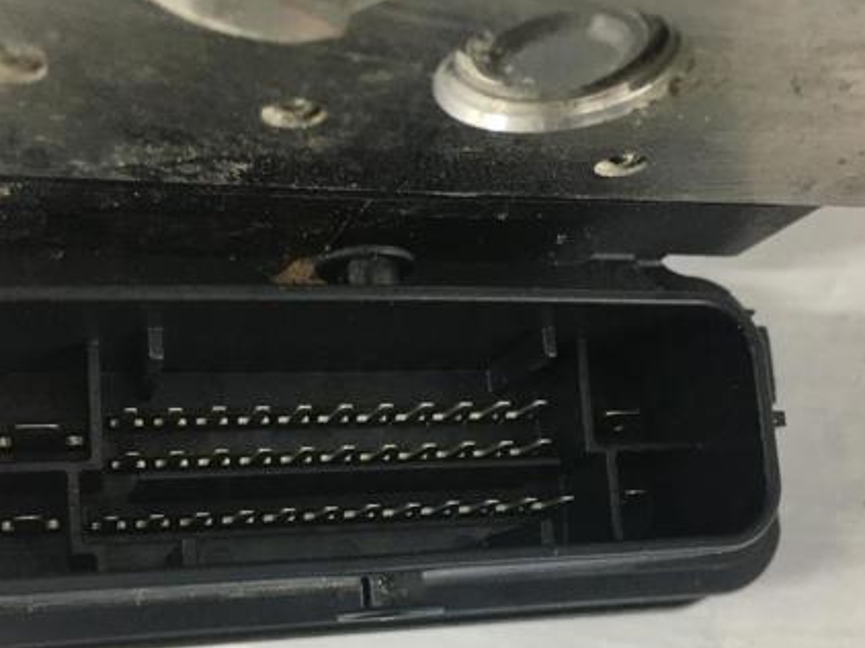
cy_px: 474
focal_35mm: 44
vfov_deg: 32.3
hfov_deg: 43.0
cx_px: 426
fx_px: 1099
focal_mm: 4.15
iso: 40
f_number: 2.2
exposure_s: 1/33
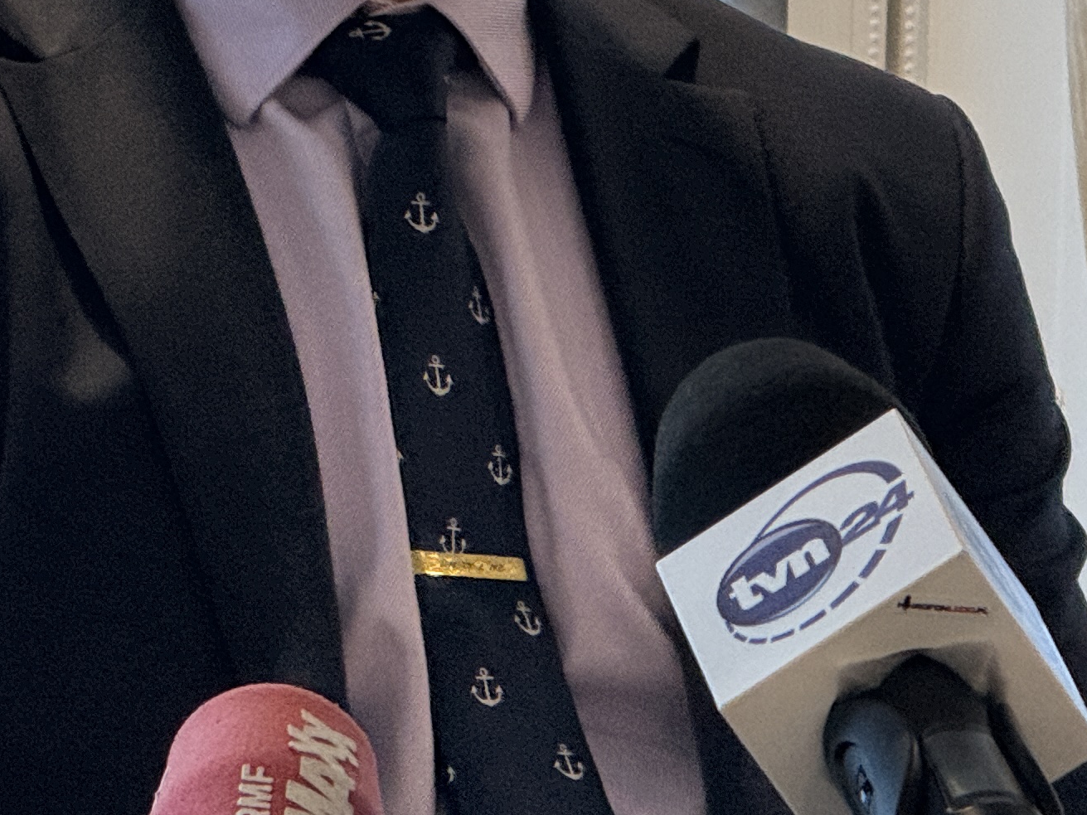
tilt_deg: -1.5
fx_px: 11586
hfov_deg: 5.4
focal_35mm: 369
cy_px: 252
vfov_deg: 4.0
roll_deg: -1.8
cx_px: 749
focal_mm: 15.66
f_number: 2.8
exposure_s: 1/99
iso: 200
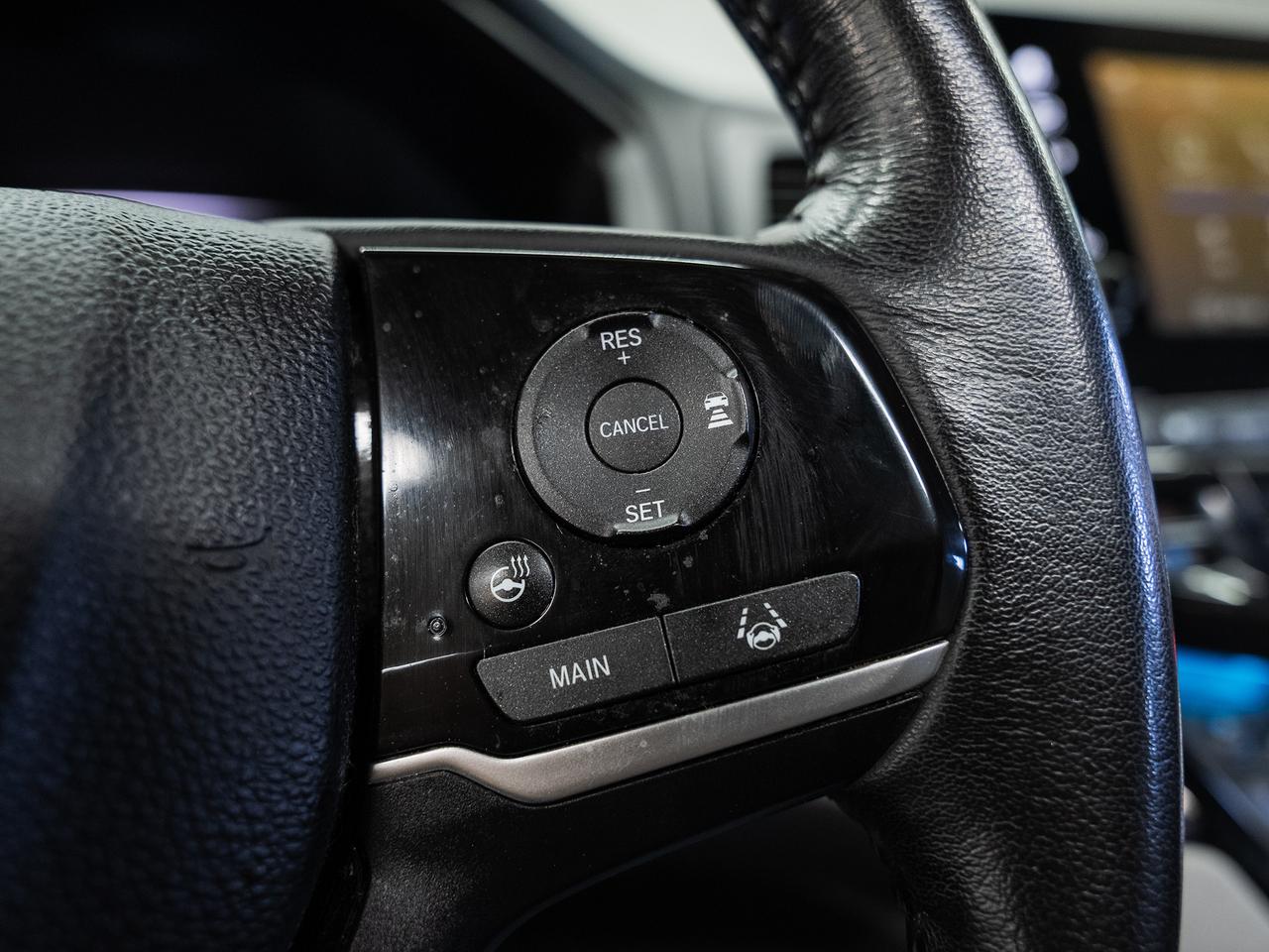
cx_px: 634
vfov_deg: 53.1
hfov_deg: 67.4
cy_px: 476
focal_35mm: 26
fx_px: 952
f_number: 4
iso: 800
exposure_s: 1/40
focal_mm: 24
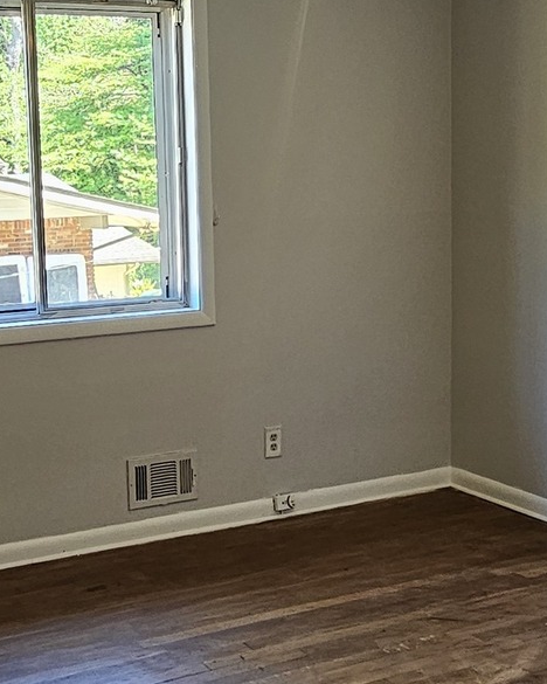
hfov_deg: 30.1
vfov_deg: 37.3
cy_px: 329
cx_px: 198
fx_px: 1012
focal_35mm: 50
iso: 125
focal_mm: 2.2
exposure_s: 1/60
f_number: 2.2
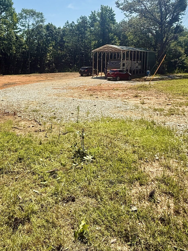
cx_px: 53
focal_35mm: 26
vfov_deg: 65.7
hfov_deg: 51.3
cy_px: 86
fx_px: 188
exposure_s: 1/2841
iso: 50
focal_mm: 2.22
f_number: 2.2
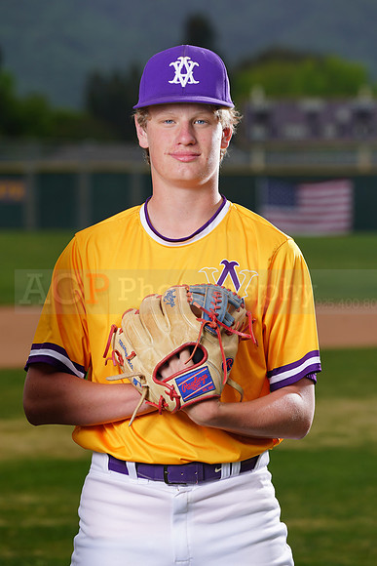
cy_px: 283
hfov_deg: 6.3
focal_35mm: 218
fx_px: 3422
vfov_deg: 9.4
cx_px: 188
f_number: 8
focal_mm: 218
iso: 100
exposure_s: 1/250
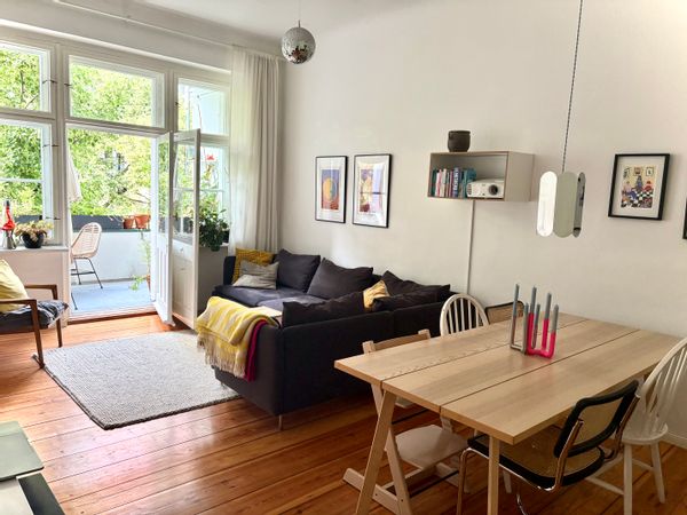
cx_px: 344
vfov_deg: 53.1
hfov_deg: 67.3
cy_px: 258
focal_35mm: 26
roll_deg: -2.5
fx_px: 516
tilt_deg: -7.4
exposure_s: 1/78
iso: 125
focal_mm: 5.96
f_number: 1.6
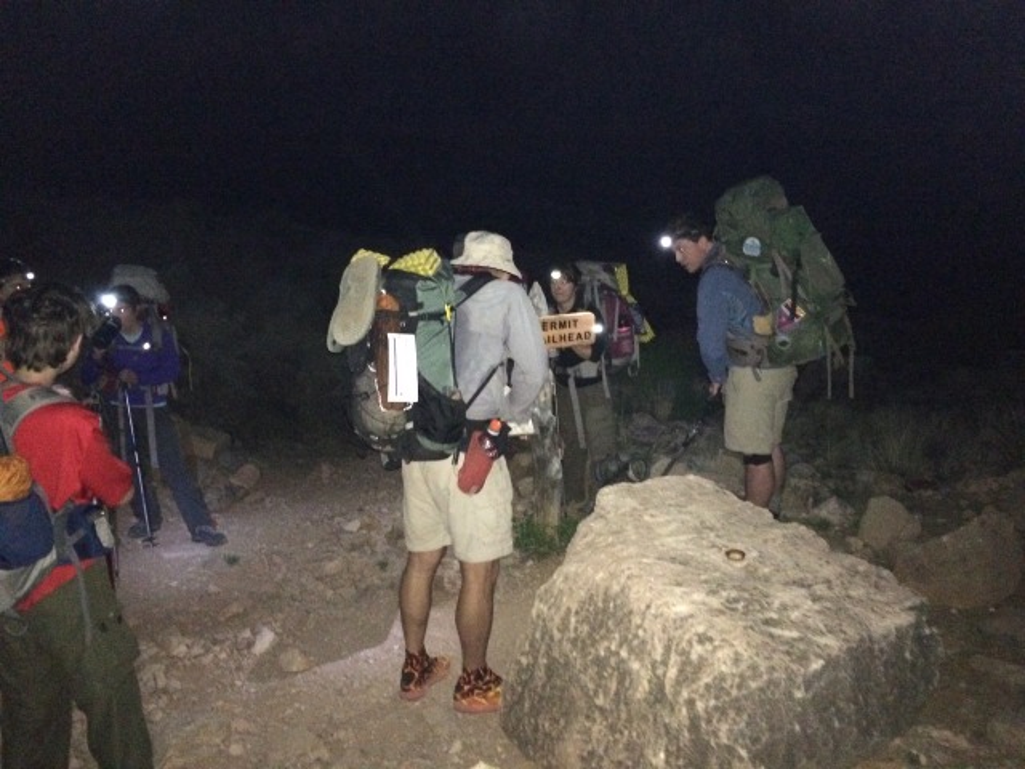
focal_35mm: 29
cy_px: 384
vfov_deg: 48.2
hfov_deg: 61.7
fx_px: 859
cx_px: 512
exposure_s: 1/16
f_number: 2.2
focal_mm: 4.15
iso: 1250
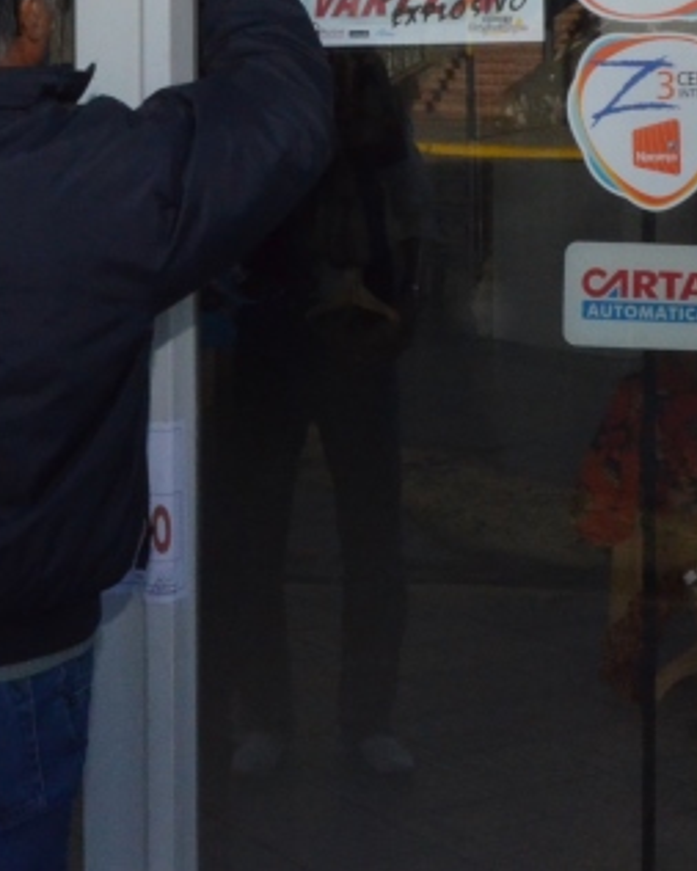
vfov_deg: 22.1
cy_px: -61
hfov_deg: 18.7
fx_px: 2113
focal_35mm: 82
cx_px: 264
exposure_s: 1/250
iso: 2000
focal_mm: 18
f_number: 16
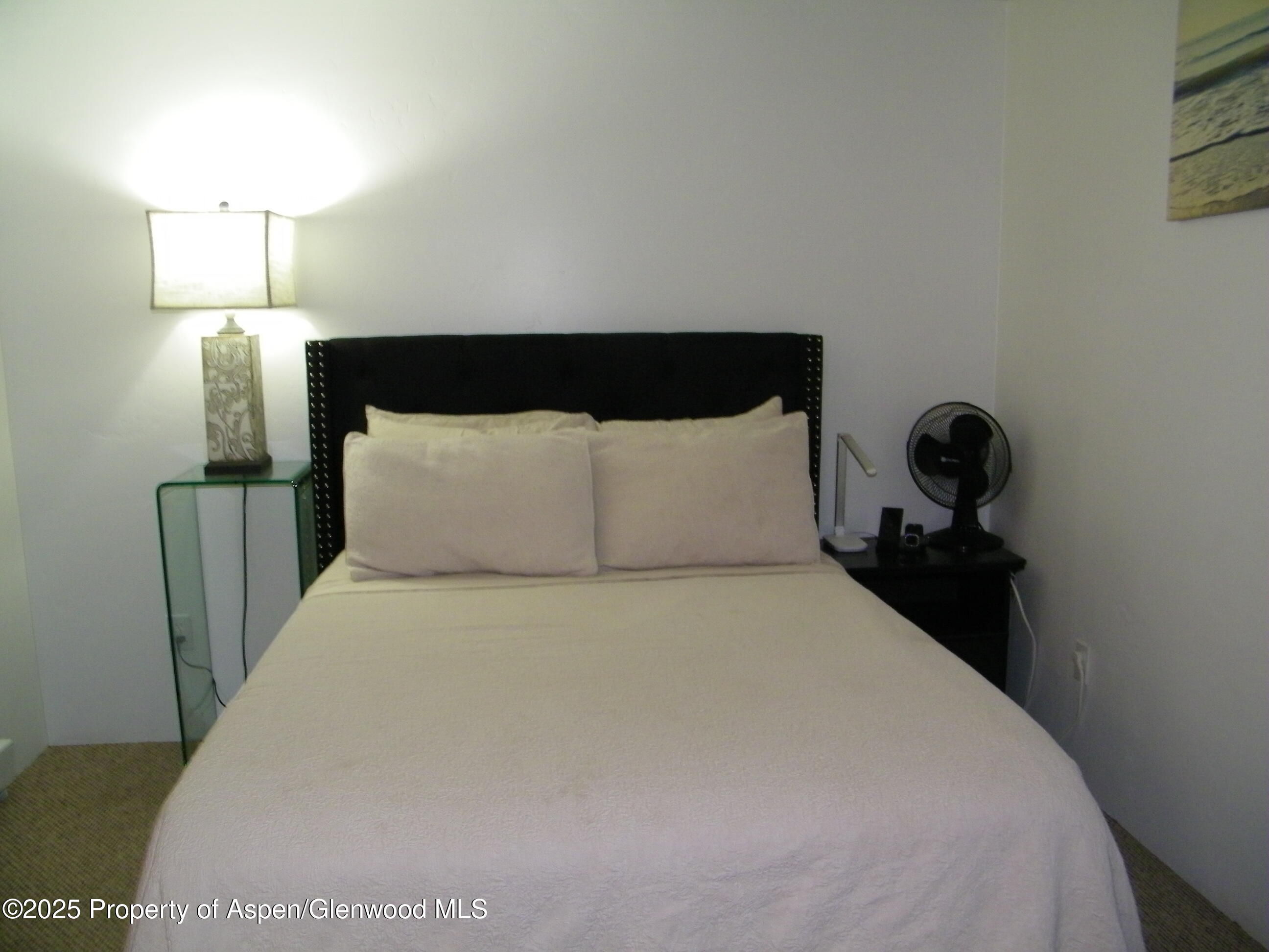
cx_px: 634
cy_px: 476
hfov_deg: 63.4
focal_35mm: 28
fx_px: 1026
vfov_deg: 49.7
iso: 200
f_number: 3.5
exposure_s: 1/30
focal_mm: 5
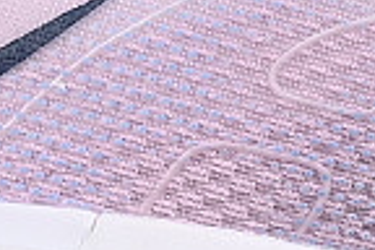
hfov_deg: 3.6
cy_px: 78
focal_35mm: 563
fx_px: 5864
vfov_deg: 2.4
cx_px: 620
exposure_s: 1/80
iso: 160
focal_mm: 50
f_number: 8
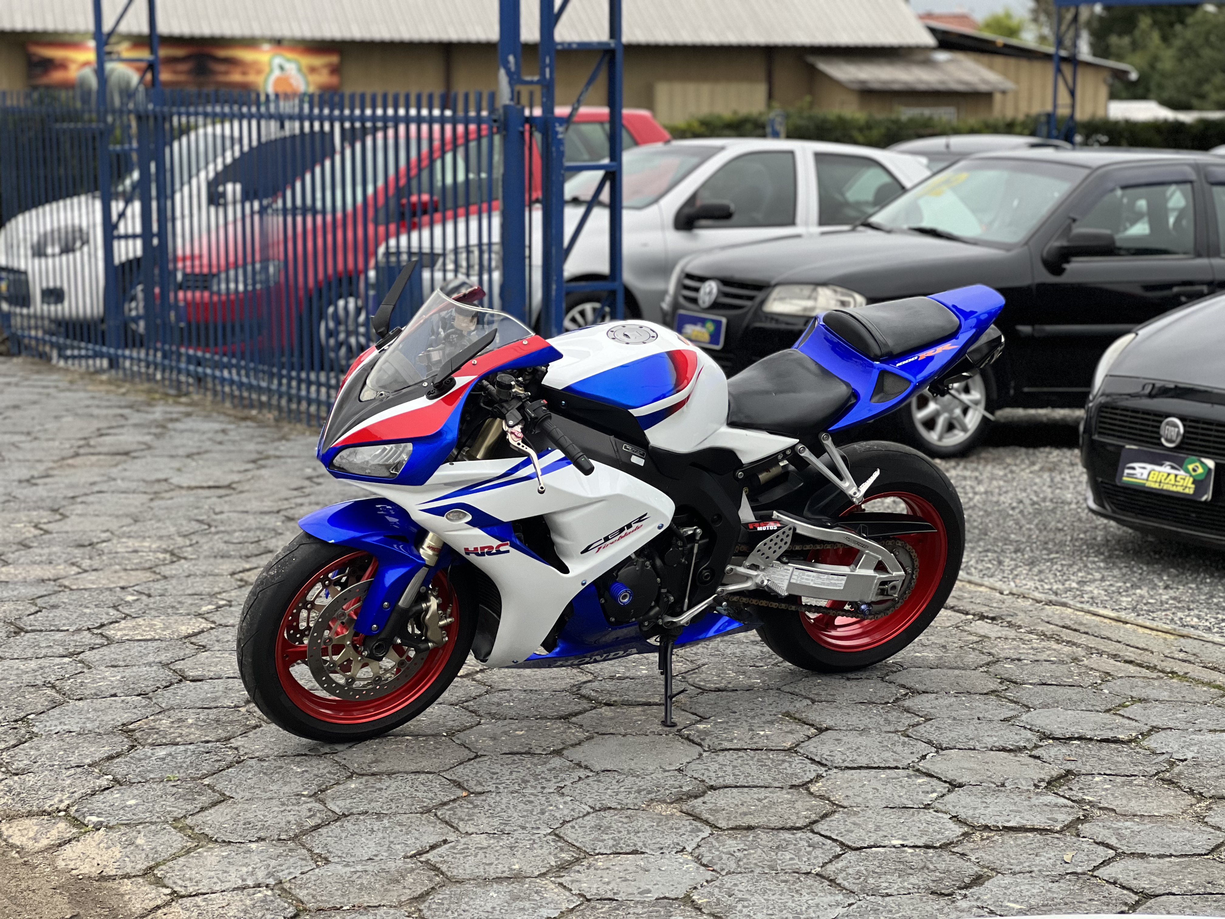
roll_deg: -0.1
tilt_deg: -8.0
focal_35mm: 77
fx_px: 2725
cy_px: 460
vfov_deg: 19.1
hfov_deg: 25.3
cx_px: 612
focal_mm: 9
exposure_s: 1/121
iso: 250
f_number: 2.8
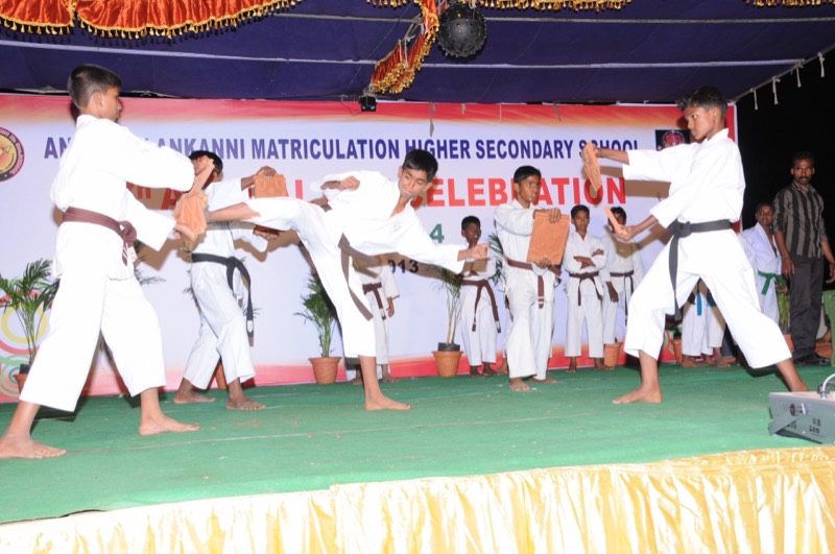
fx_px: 1042
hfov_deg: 43.7
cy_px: 277
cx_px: 418
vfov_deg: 29.8
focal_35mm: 45
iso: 640
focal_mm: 30
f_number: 5.6
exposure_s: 1/125
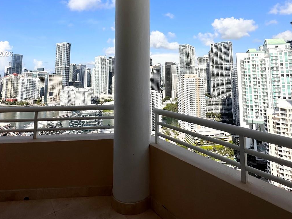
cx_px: 153
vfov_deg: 57.9
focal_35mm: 22
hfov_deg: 76.3
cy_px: 54
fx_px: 186
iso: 50
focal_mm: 2.22
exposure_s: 1/3731
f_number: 2.2
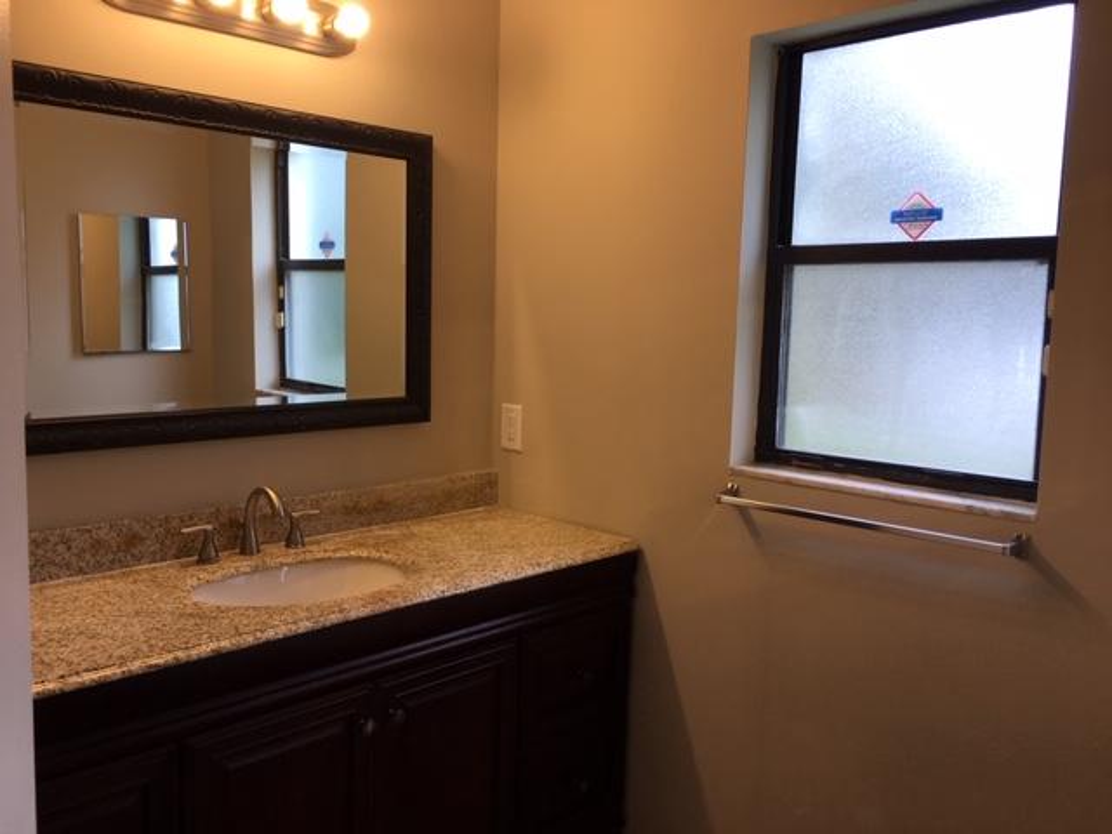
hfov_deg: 61.7
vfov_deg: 48.2
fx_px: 932
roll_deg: -1.1
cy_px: 417
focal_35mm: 29
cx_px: 556
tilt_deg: -6.0
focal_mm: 4.15
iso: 25
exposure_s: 1/60
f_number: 2.2
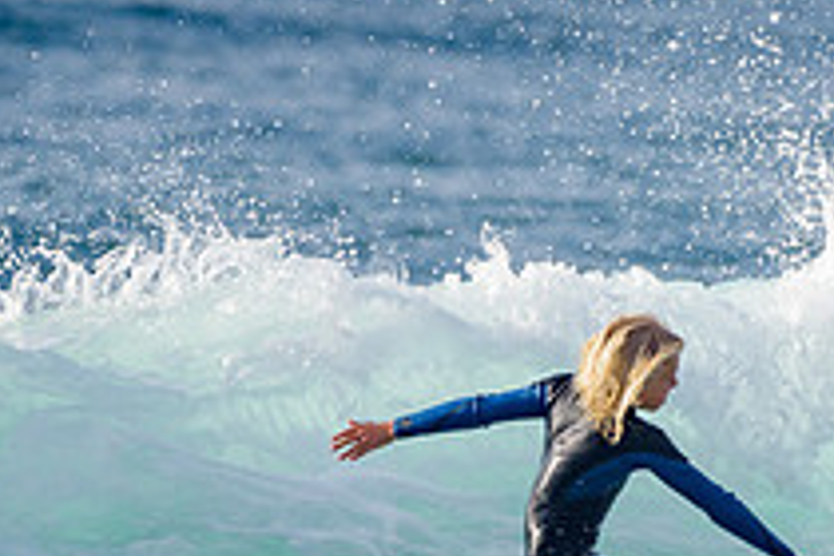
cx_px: 653
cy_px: 471
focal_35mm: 1693
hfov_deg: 1.2
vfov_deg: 0.8
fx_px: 39218
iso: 220
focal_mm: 500
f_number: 5.6
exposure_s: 1/2000
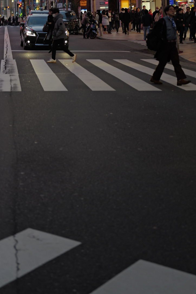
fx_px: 662
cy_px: 22
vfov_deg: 24.3
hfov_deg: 16.6
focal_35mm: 81
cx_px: 20
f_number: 2.2
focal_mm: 43
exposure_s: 1/100
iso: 100
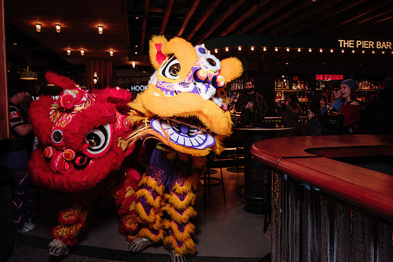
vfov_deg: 50.6
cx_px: 196
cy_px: 131
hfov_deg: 70.7
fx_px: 277
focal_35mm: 25
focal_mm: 16
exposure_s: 1/160
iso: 125
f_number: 2.8
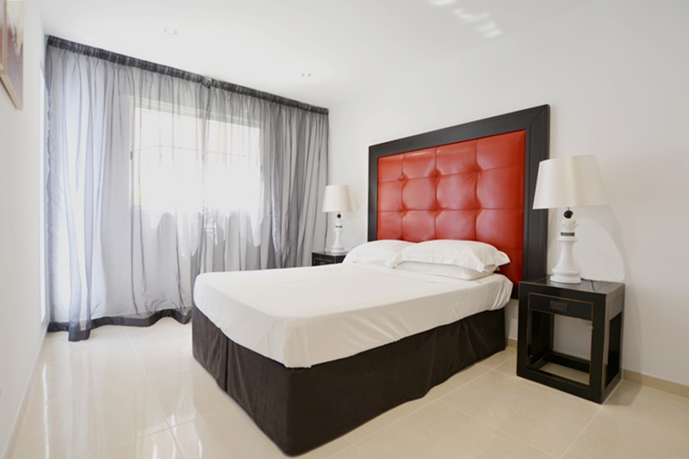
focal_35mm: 15
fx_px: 287
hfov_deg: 100.4
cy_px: 230
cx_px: 344
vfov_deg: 77.3
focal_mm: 10
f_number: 3.5
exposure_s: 1/40
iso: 160
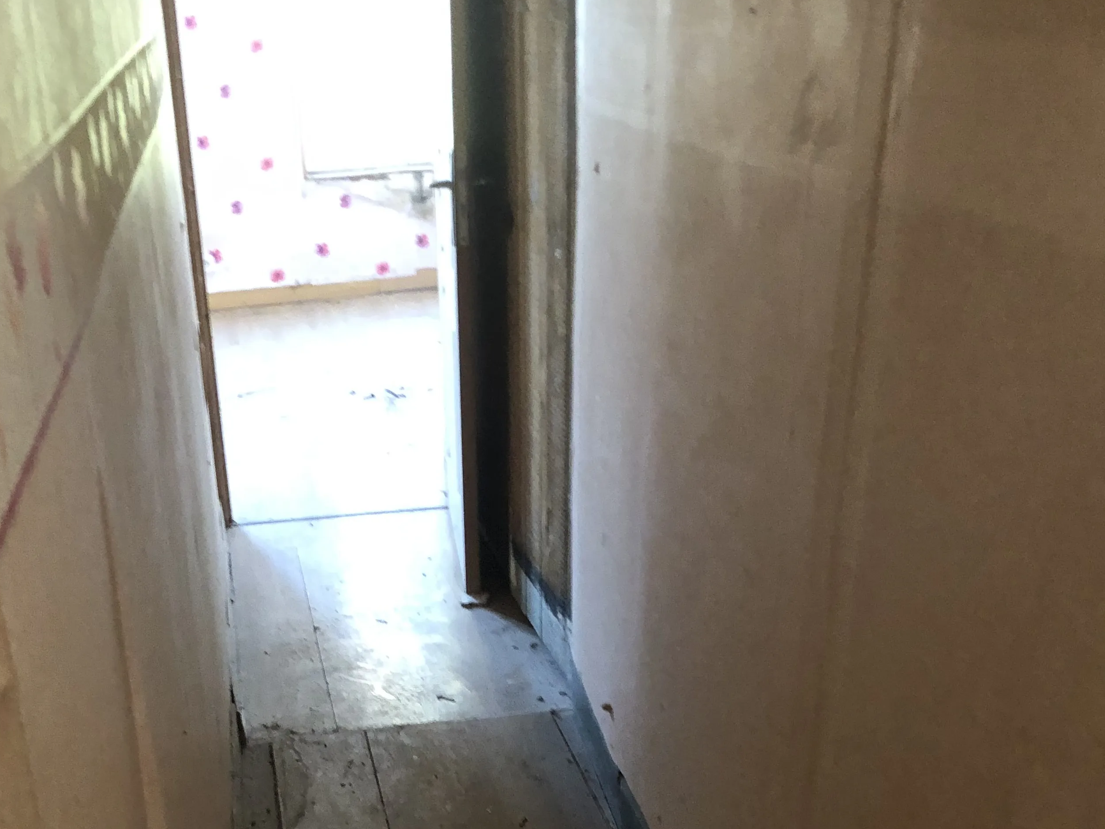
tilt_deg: -24.6
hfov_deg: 41.4
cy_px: 632
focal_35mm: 45
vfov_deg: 31.6
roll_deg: +2.5
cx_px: 346
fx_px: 1437
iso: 80
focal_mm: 3.99
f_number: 1.8
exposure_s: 1/7
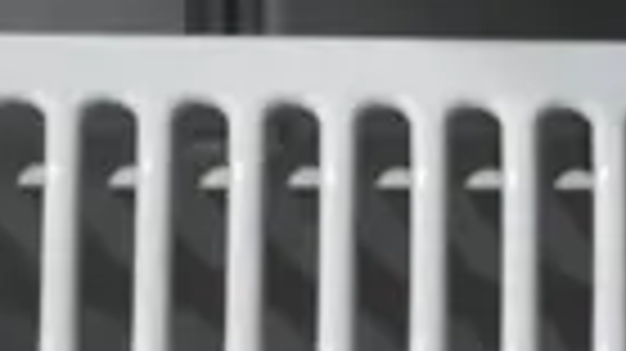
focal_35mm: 402
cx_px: 1166
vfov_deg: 3.0
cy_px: 1134
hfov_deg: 5.3
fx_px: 6669
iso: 1600
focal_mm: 25
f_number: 7.1
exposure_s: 1/60
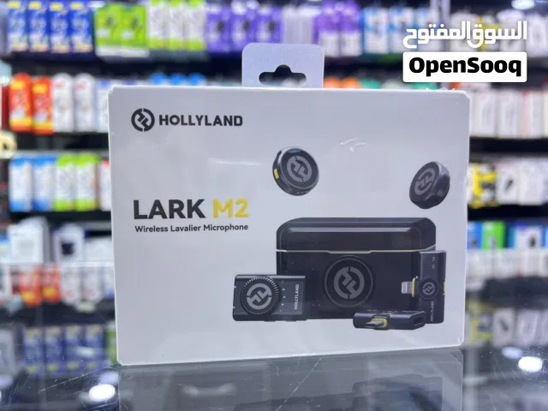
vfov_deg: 53.1
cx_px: 274
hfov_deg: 67.3
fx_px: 412
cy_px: 206
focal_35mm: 26
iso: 50
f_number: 1.5
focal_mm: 5.7
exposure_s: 1/100
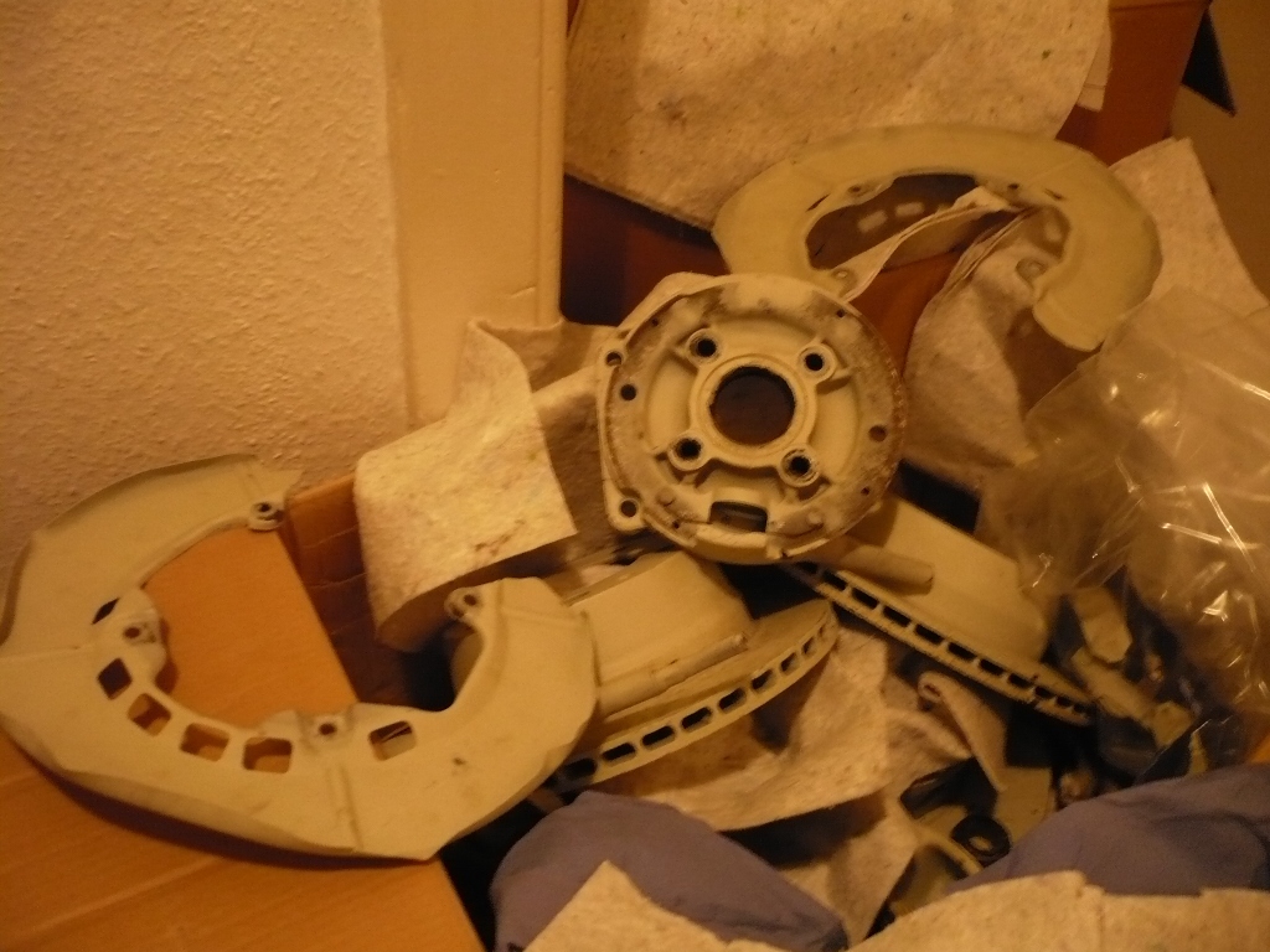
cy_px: 476
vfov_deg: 40.7
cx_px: 635
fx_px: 1284
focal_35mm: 35
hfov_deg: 52.6
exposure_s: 1/8
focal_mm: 5.8
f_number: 2.8
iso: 320
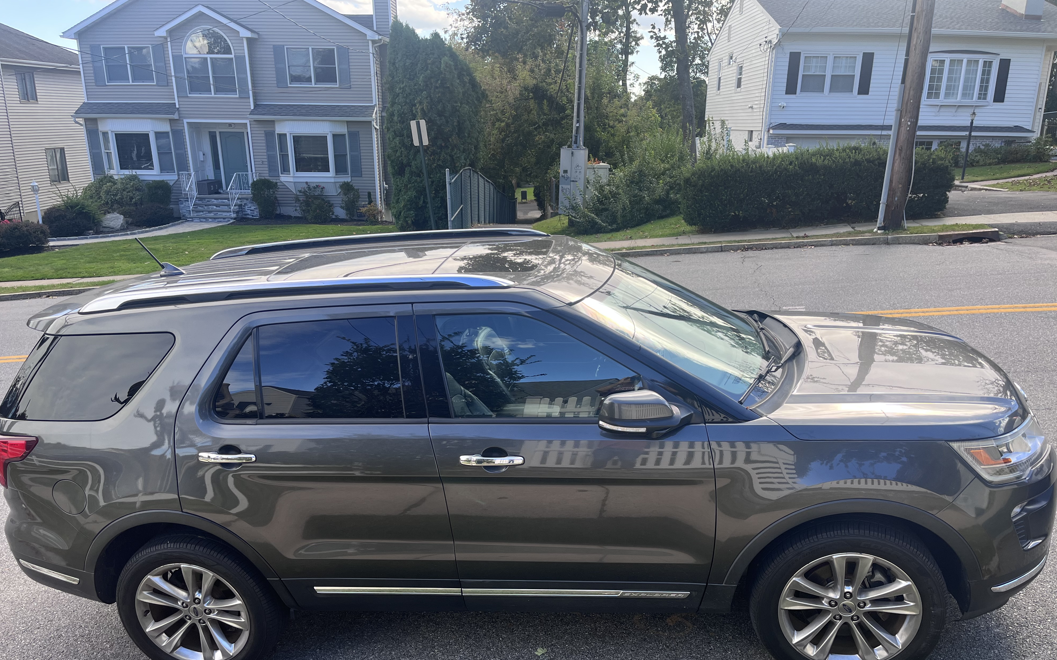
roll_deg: -0.6
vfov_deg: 44.3
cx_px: 531
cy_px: 400
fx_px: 807
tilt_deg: -19.8
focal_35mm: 28
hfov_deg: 66.5
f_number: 1.6
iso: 50
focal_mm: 5.1
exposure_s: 1/577
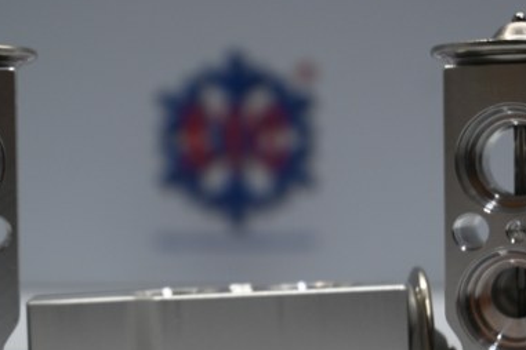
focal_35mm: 118
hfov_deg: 17.3
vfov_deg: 11.6
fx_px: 1724
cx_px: 221
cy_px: 258
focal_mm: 50
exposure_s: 1/80
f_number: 6.3
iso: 1000
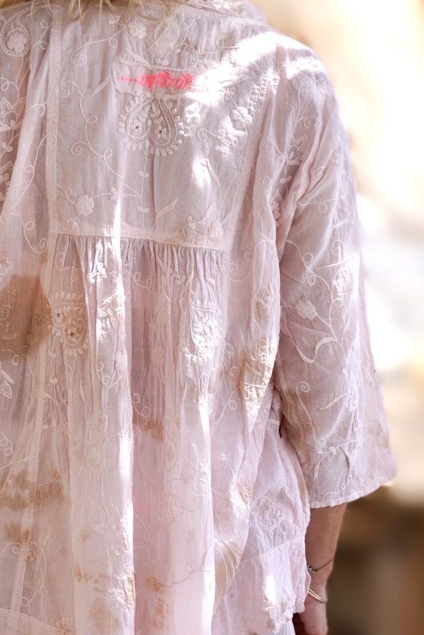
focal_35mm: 102
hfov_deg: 13.3
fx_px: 1801
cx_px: 29
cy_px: 522
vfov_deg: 19.8
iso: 100
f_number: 5
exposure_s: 1/320
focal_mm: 28
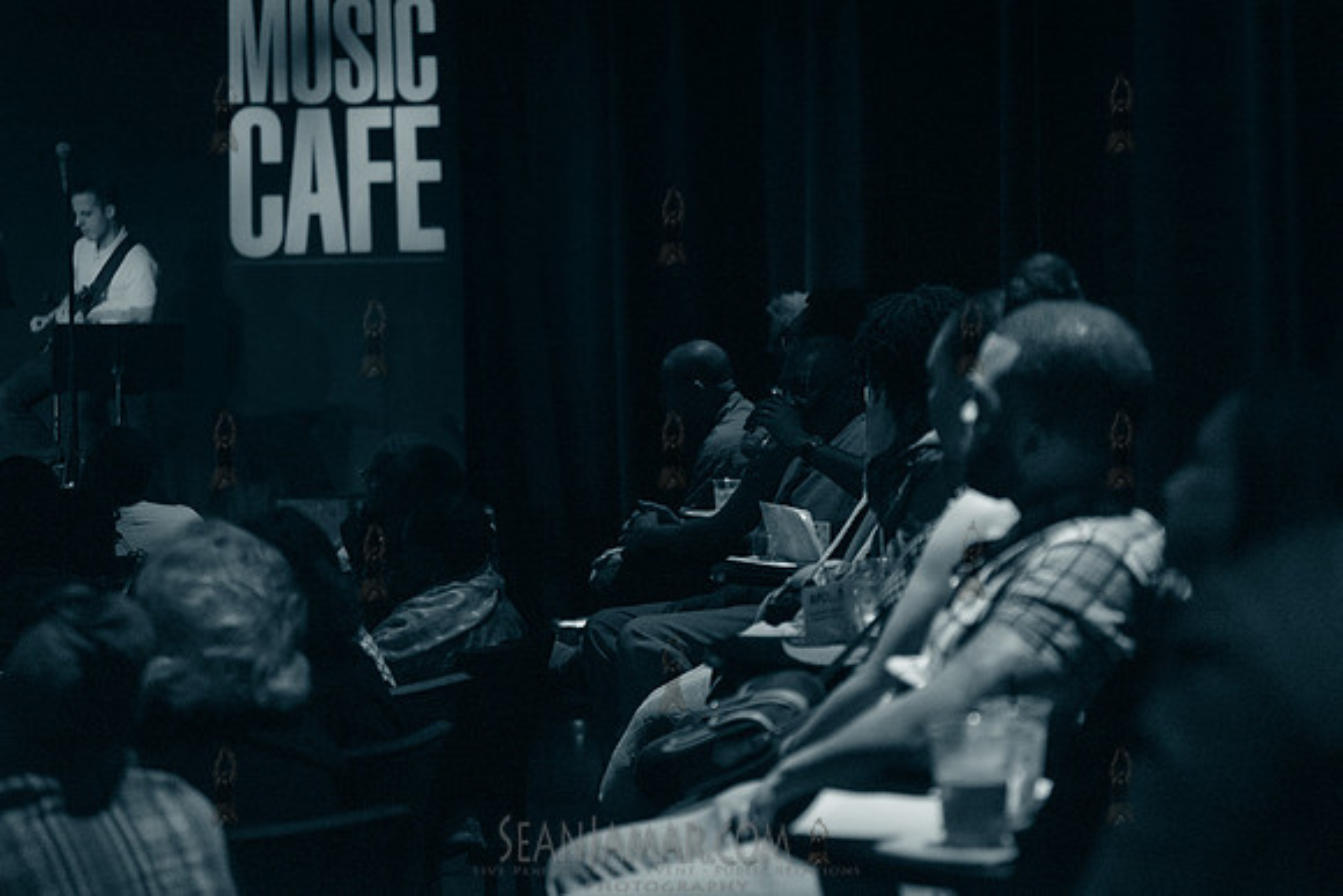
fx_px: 2985
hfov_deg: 25.4
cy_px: 448
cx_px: 672
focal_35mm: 80
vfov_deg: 17.1
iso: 4000
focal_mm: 80
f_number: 2.8
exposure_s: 1/160
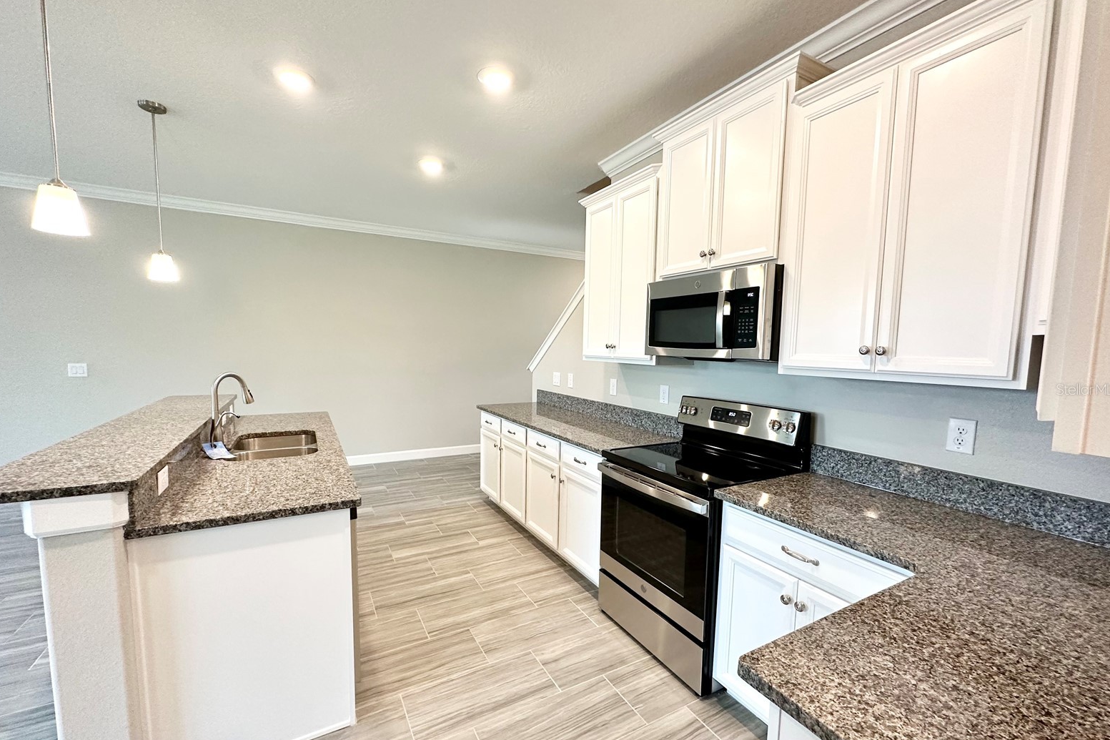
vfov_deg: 77.3
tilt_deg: -6.0
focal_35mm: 15
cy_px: 389
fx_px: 462
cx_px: 552
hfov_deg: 100.4
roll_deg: -0.8
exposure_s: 1/120
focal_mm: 2.22
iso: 250
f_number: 2.2
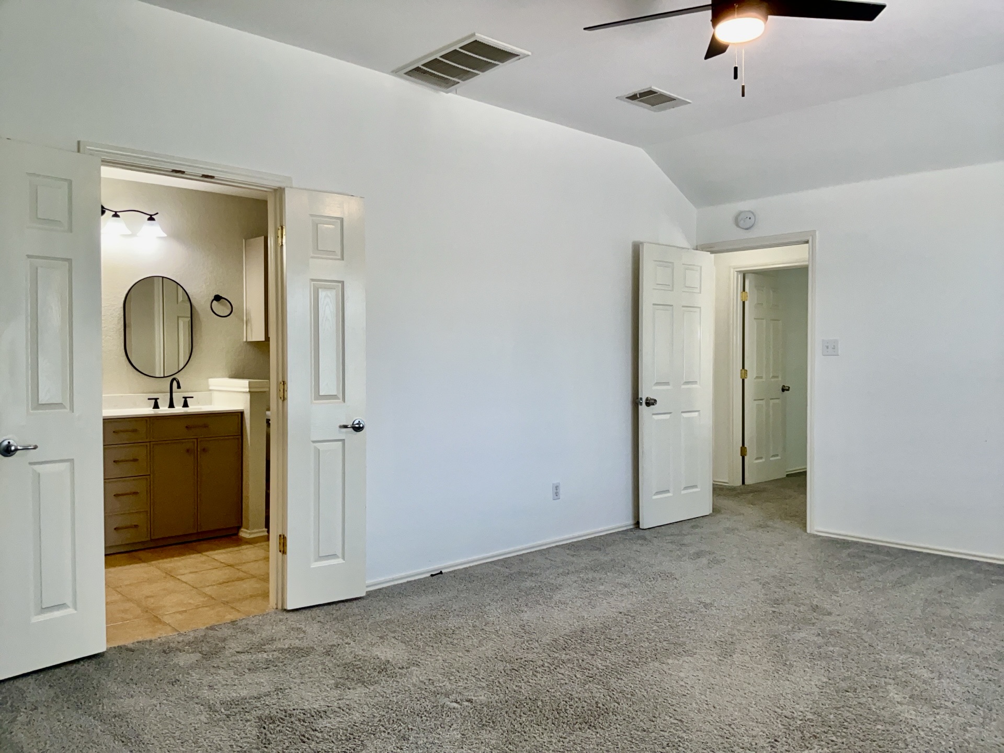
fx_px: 783
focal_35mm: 27
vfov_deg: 51.4
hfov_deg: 65.3
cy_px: 376
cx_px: 502
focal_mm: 3
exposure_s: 1/100
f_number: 1.8
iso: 50
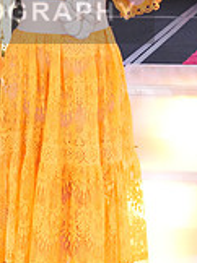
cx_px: -23
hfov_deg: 7.4
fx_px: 1522
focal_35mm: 200
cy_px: 1
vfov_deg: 9.8
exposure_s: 1/320
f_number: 4.5
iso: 8000
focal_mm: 58
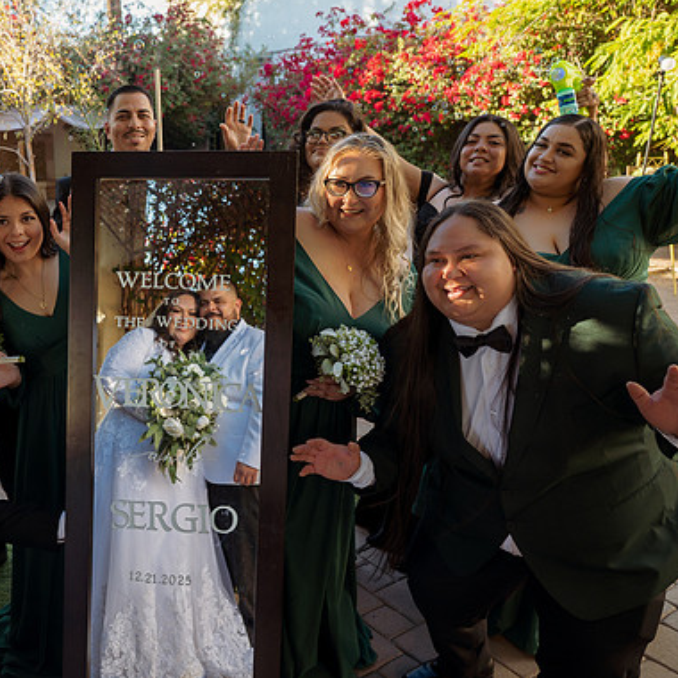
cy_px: 326
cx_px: 166
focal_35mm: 32
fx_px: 709
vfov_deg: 51.1
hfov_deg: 49.0
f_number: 3.5
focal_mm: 24
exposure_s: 1/200
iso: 250
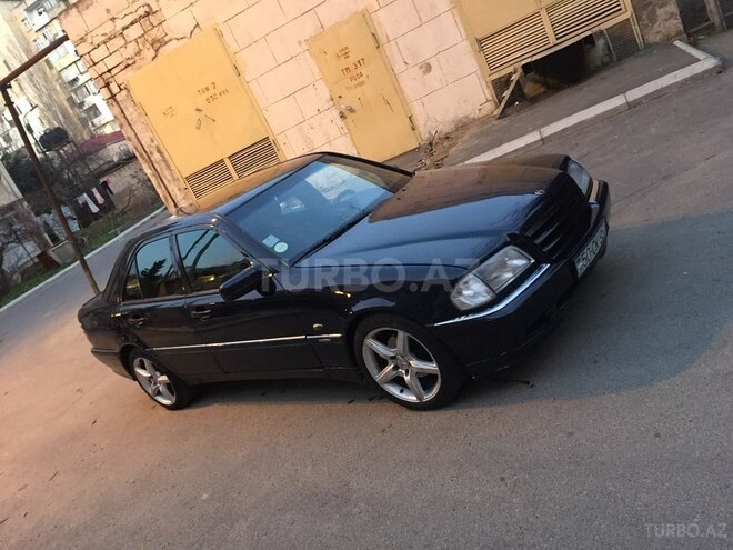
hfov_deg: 61.7
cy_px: 275
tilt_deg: -16.5
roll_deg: +26.0
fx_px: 614
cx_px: 366
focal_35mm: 29
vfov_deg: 48.2
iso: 200
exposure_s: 1/33
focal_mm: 4.15
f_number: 2.2
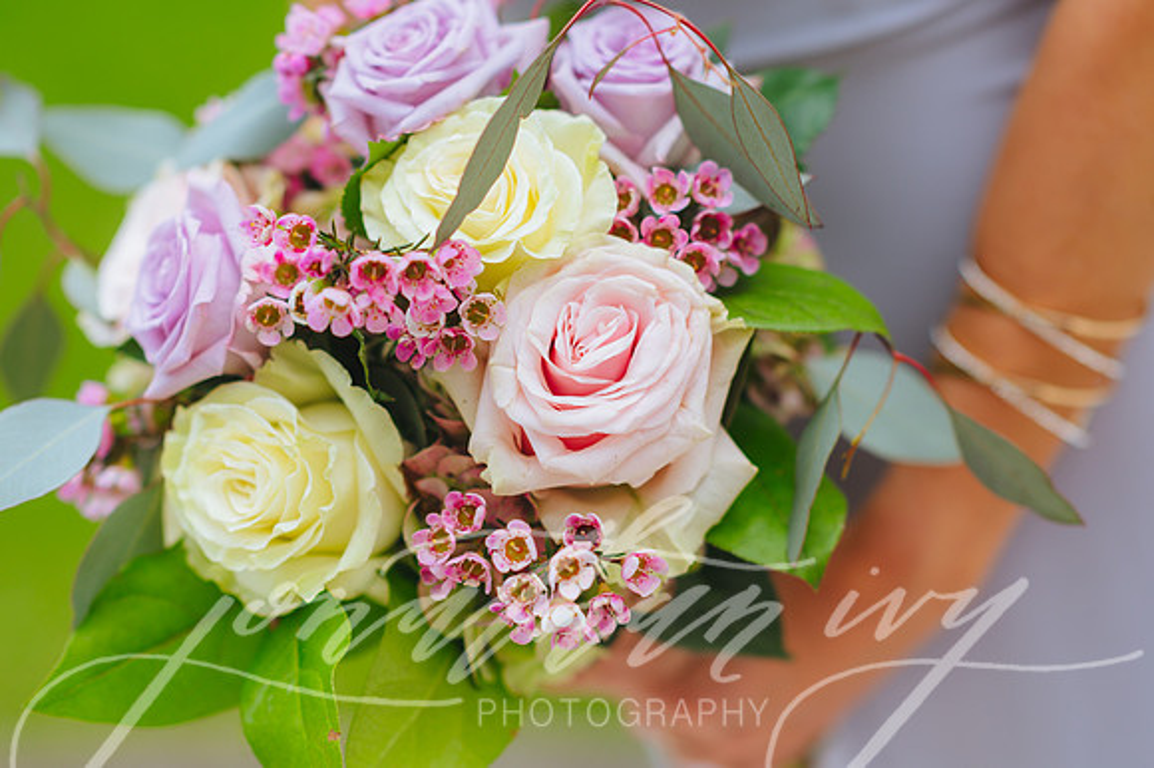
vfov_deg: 16.1
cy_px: 384
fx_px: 2723
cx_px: 577
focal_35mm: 85
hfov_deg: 23.9
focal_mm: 85
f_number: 2
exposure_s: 1/2500
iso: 200
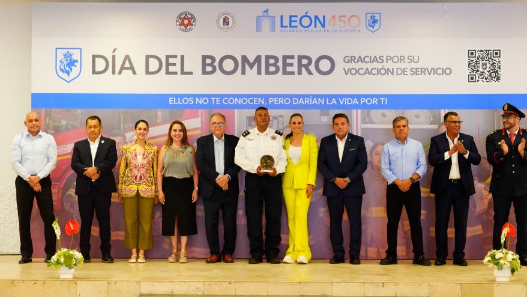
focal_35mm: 74
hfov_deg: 28.6
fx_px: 1034
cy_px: 154
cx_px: 265
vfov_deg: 16.3
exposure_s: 1/160
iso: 5000
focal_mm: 70
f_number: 2.8
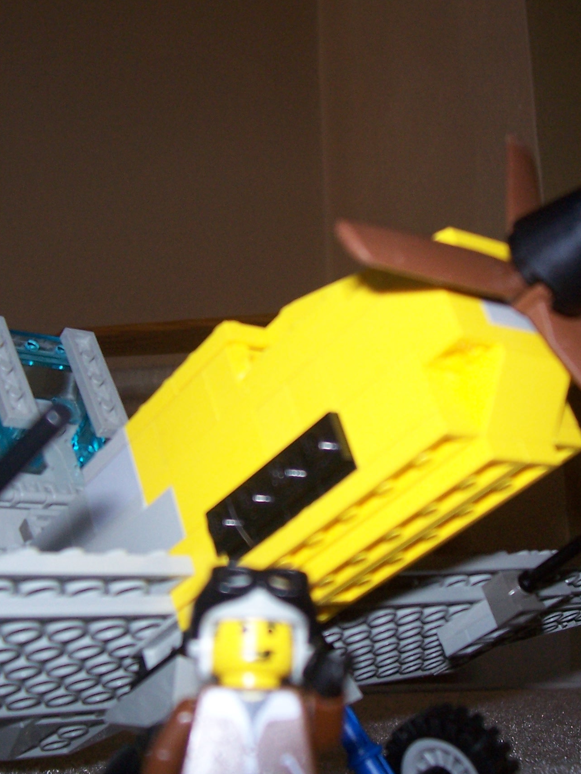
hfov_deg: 28.6
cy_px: 398
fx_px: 1141
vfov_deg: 37.5
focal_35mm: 51
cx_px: 286
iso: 125
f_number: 2.7
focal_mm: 5.6
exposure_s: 1/60
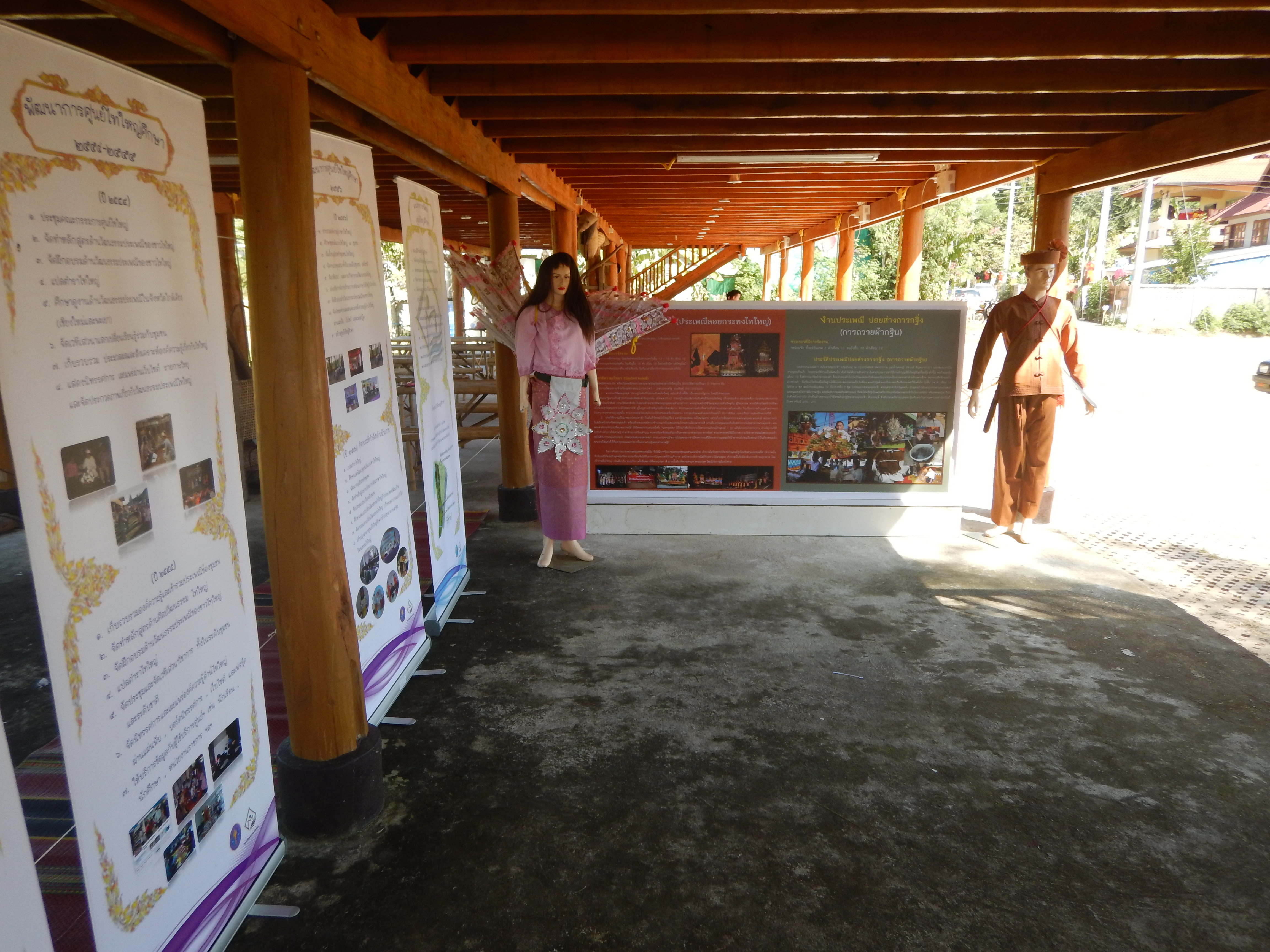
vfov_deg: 56.8
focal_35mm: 24
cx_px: 635
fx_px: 881
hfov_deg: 71.6
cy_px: 476
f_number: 2.8
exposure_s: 1/200
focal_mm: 4.3
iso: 125
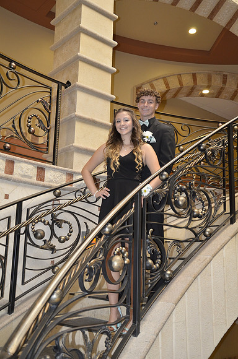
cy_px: 180
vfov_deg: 53.2
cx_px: 119
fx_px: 359
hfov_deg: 36.7
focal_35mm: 36
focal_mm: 24
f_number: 3.5
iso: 800
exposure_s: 1/30
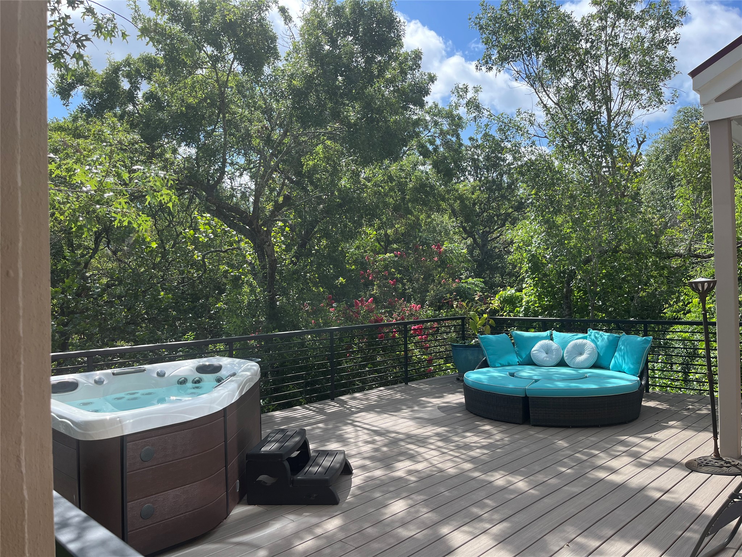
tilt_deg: +0.8
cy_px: 278
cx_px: 371
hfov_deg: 67.3
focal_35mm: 26
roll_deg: +2.1
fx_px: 557
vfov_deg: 53.1
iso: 50
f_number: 1.6
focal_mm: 5.1
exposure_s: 1/1802
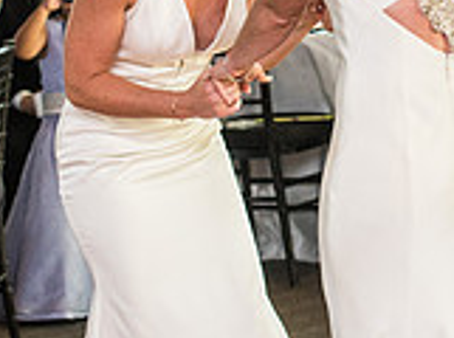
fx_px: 2591
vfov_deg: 7.4
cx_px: 351
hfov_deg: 10.0
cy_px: -16
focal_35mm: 198
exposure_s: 1/200
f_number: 3.2
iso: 500
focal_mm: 50
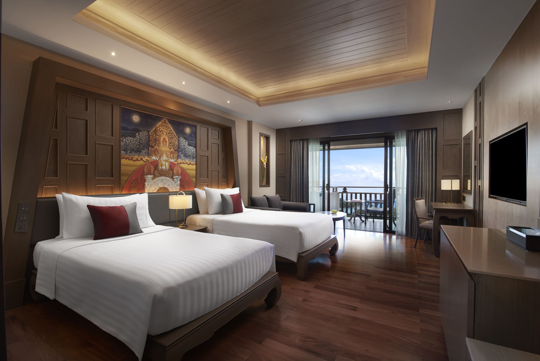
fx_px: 240
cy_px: 180
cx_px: 270
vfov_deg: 73.8
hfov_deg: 96.7
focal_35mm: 16
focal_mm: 16
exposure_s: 1/2
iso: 100
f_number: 11
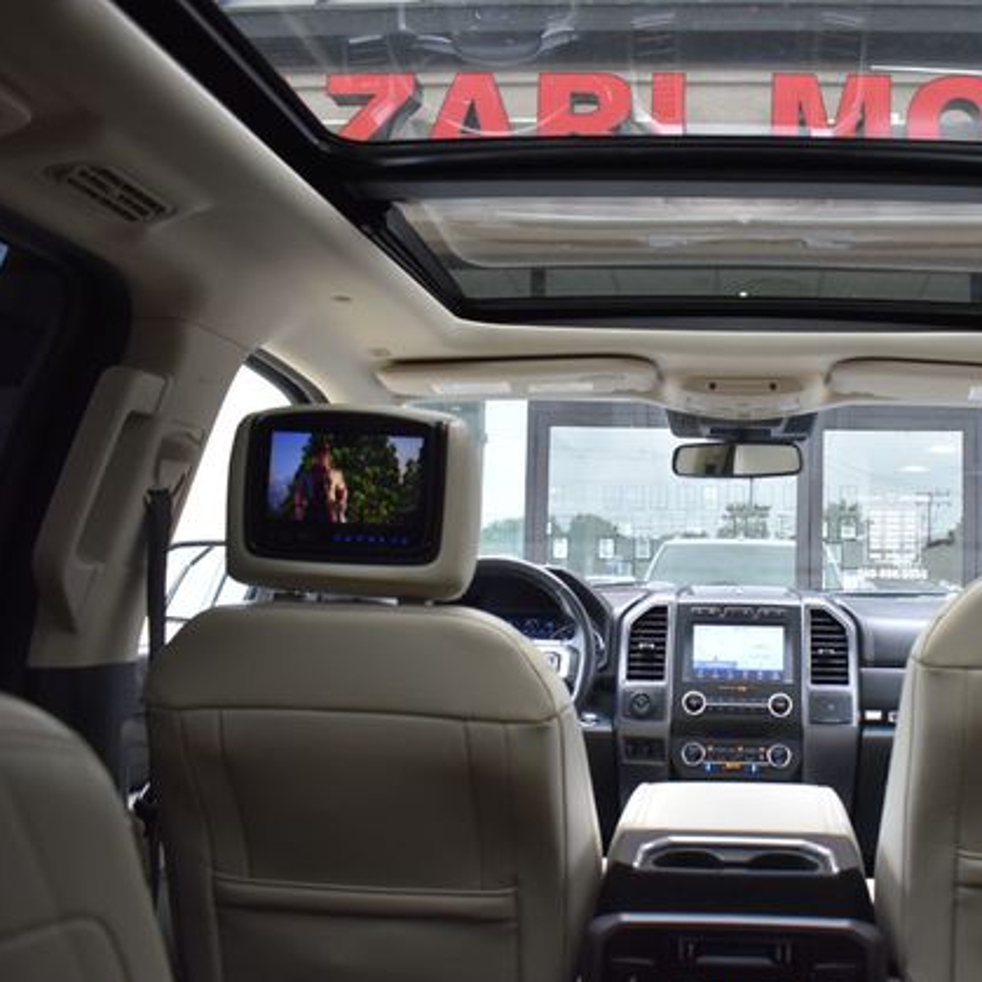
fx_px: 1123
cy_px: 497
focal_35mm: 35
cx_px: 705
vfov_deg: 47.2
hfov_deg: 46.0
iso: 500
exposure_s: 1/125
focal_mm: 18
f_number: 5.6
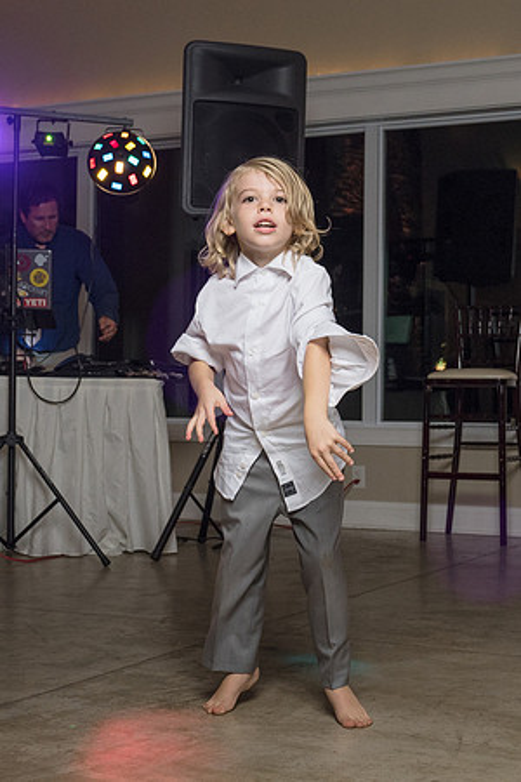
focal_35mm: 63
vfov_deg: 32.1
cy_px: 394
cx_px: 295
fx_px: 1359
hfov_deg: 21.7
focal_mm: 33
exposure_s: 1/200
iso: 2000
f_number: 5.6
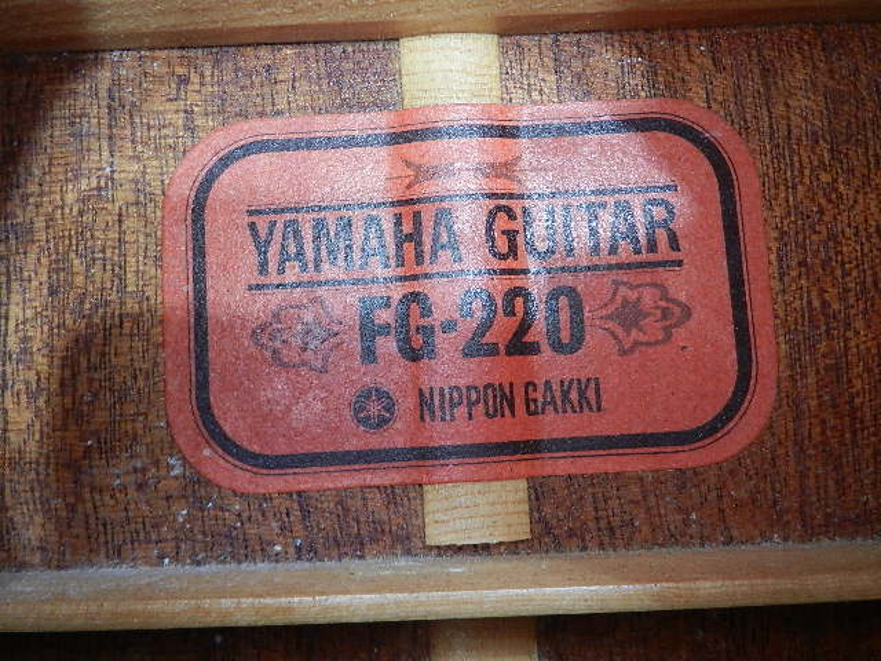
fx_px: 738
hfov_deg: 61.7
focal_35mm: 29
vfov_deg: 48.2
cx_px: 440
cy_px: 330
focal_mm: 5.1
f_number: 3.6
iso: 400
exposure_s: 1/10
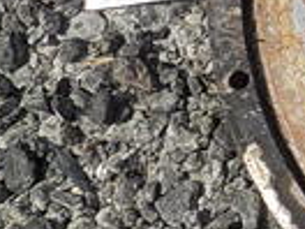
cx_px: 672
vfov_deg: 10.0
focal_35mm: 146
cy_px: -28
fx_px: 1286
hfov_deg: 11.7
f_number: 3.3
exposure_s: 1/1250
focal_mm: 4.1
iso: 125
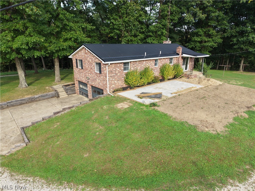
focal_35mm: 24
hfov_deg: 71.6
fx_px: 177
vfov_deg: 56.8
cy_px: 96
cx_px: 128
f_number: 1.8
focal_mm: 8.67
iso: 150
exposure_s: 1/725
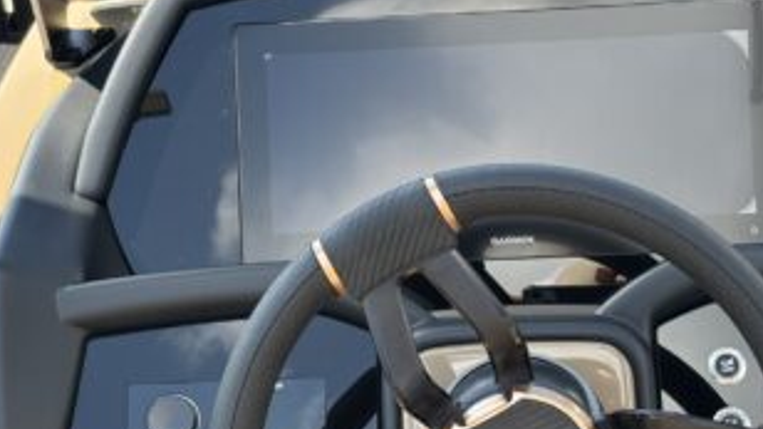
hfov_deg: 21.8
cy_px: 208
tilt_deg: -25.6
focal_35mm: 98
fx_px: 1982
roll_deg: +3.6
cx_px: 442
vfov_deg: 12.3
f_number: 1.6
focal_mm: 5.96
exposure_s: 1/403
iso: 32
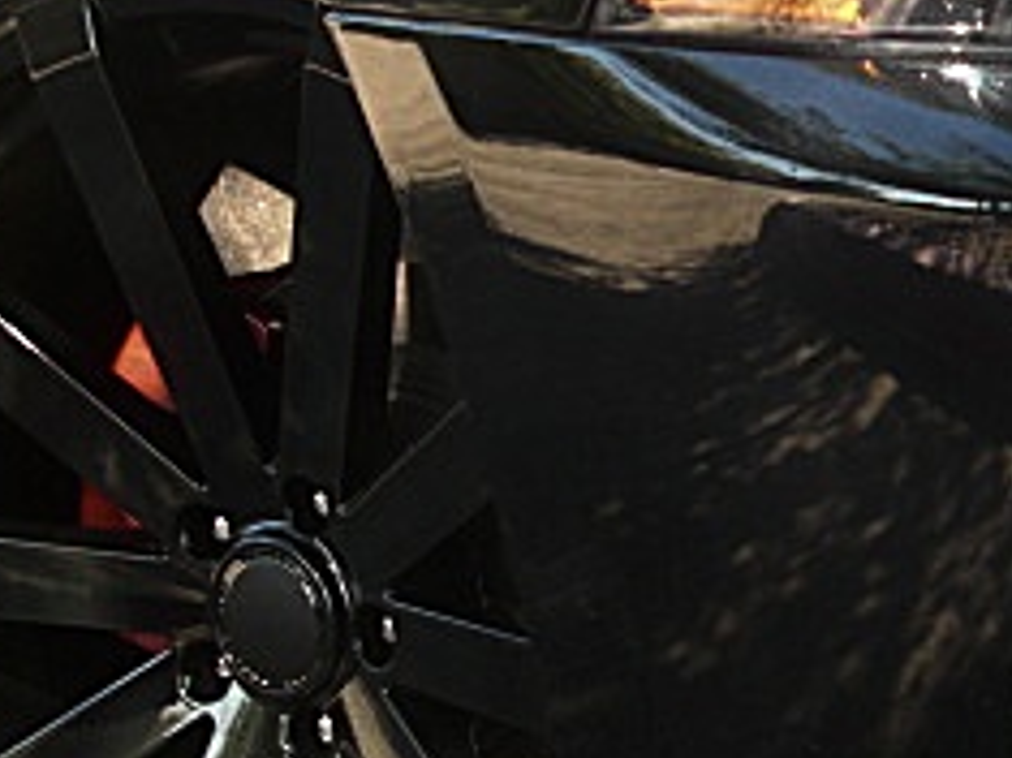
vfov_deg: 15.1
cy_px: 366
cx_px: 969
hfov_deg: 19.6
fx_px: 2864
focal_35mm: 98
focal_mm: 6.3
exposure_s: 1/100
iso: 100
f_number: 2.8
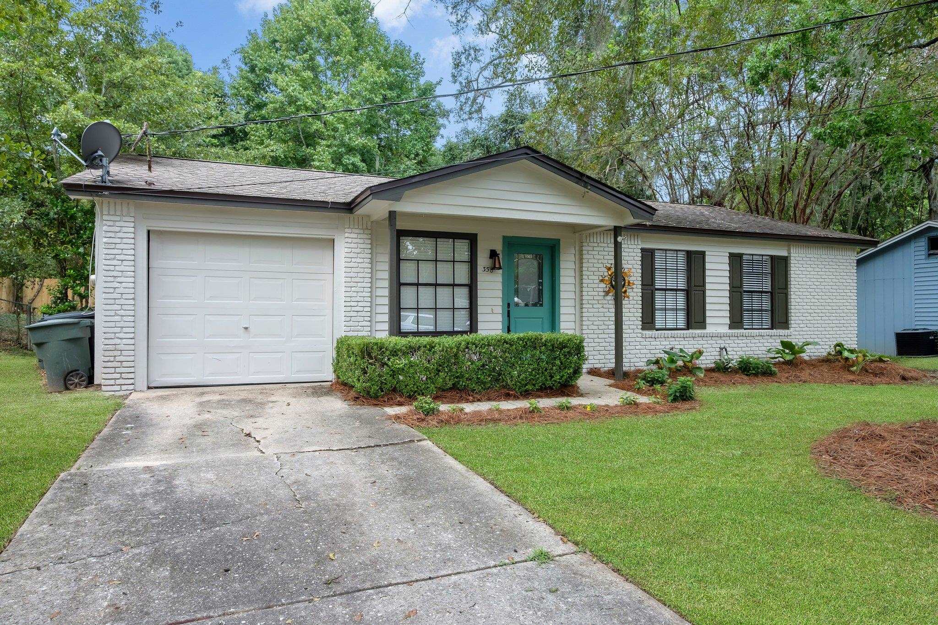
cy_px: 312
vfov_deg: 57.2
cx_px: 469
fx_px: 573
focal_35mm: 22
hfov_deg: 78.6
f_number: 8
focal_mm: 14.5
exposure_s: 1/170
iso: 250
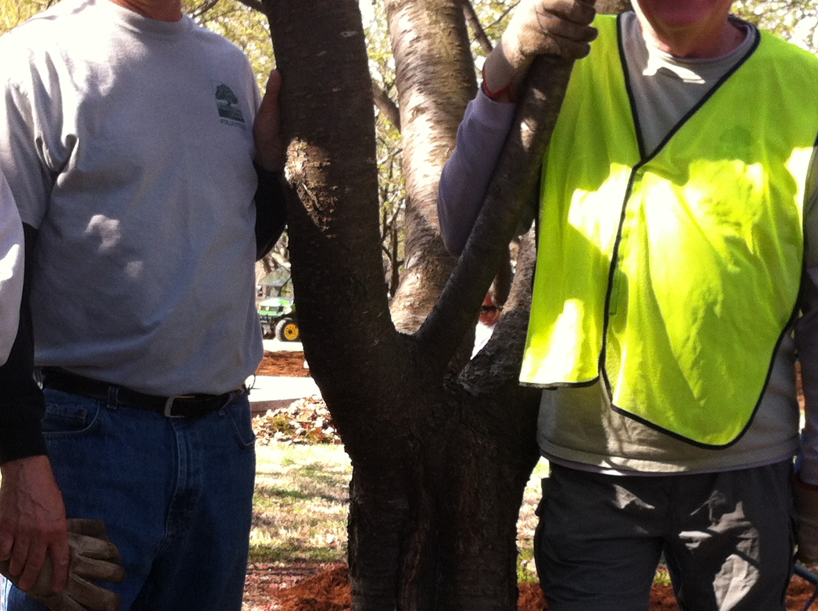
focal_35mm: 77
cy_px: 430
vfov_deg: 19.0
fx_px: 1817
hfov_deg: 25.4
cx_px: 374
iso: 80
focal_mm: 3.85
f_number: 2.8
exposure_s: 1/253
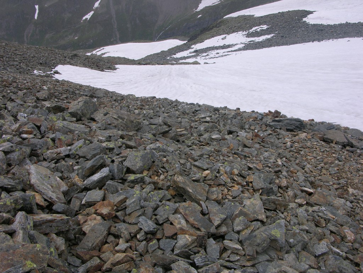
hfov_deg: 52.6
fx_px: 367
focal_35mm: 35
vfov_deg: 40.7
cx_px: 182
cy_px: 136
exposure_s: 1/223
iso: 50
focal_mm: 8.9
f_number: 6.3
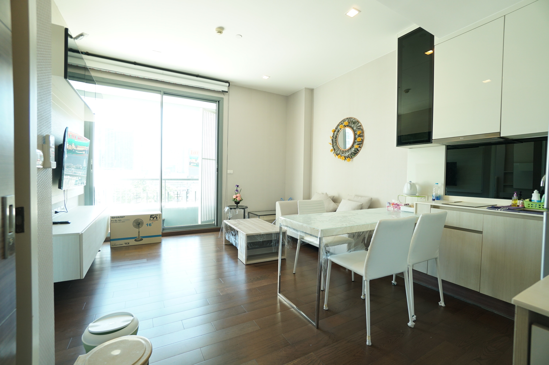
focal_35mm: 15
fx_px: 229
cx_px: 274
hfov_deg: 100.4
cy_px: 182
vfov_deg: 77.2
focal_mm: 10
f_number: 4.5
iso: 400
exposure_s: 1/50
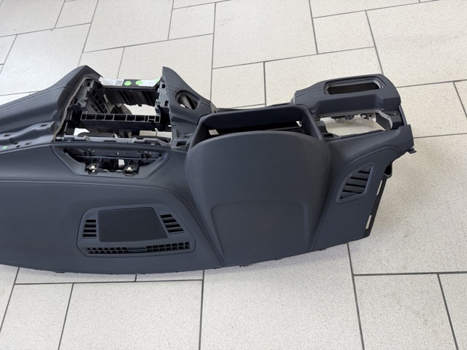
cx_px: 234
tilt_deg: -57.2
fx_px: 324
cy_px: 175
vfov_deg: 56.8
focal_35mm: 24
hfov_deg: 71.6
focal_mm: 6.76
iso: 200
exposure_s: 1/102
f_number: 1.78
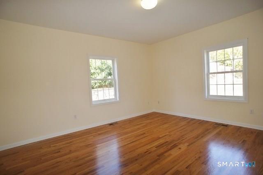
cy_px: 88
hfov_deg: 73.8
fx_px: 175
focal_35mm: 24
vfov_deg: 53.1
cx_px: 132
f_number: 4.5
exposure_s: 1/100
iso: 200
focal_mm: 16
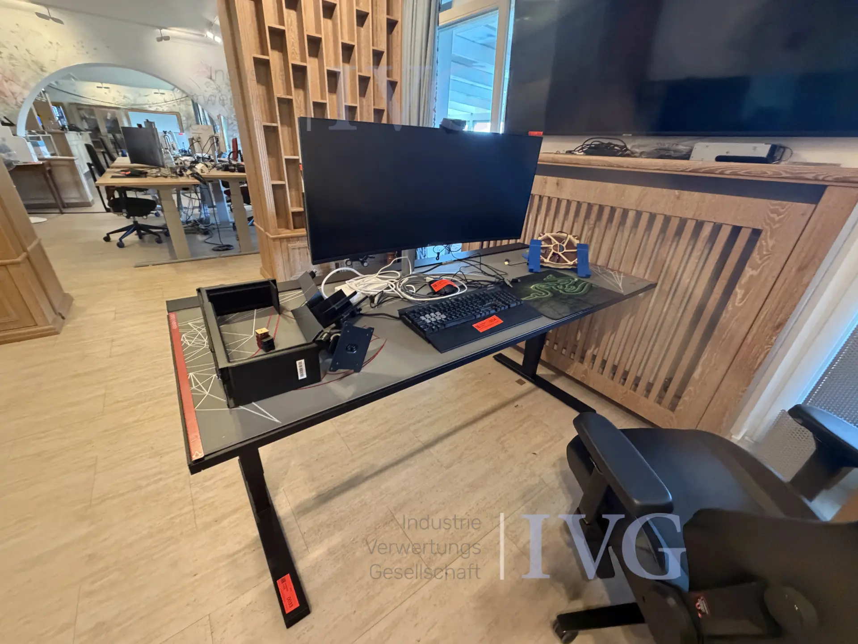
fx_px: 347
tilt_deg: -26.3
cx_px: 429
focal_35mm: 14
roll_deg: -5.0
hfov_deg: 102.1
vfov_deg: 85.7
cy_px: 322
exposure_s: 1/50
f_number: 2.2
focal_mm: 2.22
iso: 640
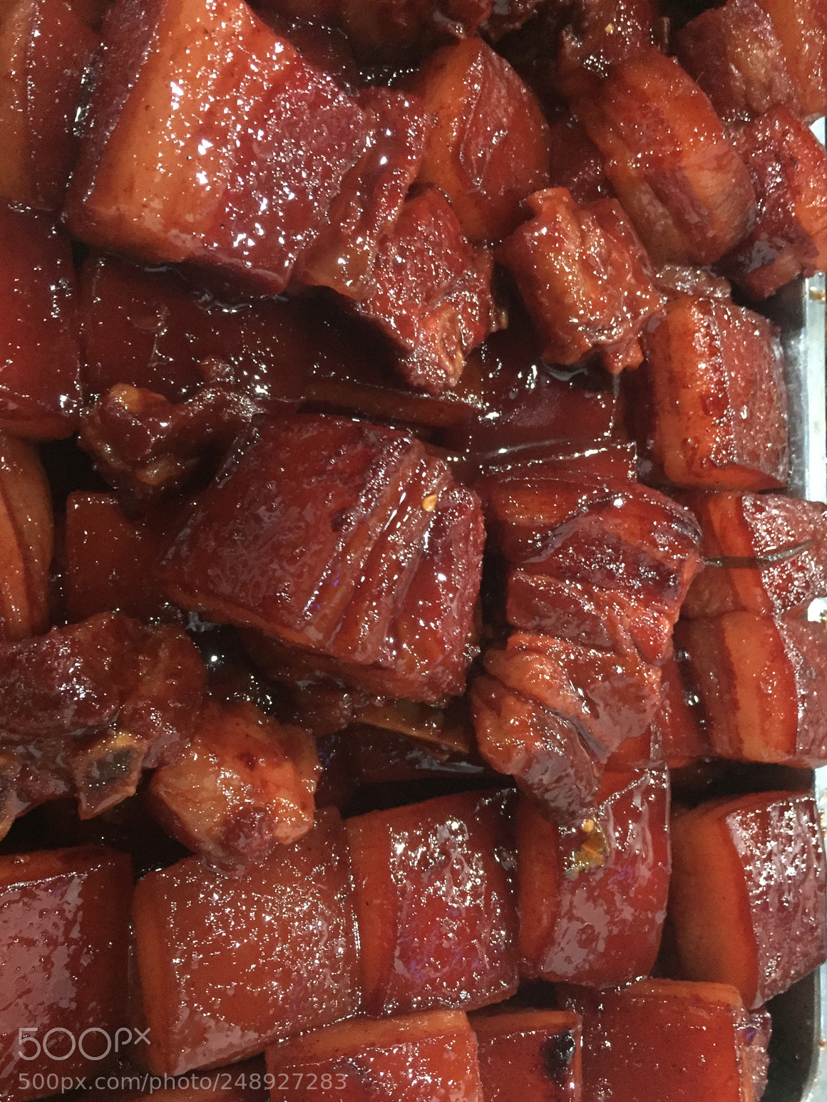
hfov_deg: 46.8
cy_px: 568
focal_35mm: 30
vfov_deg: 60.0
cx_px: 401
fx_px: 956
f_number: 2.2
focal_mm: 4.15
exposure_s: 1/17
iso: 640
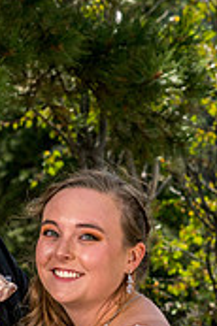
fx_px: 1767
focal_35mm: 195
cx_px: -13
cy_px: 356
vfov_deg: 10.4
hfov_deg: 7.0
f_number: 4.5
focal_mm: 50
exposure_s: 1/2000
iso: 250
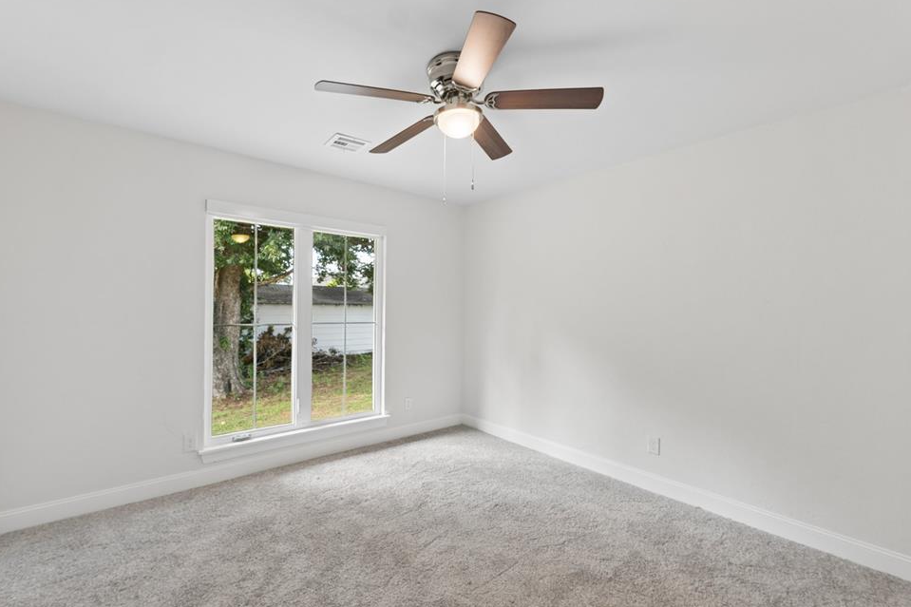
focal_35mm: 16
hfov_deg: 96.7
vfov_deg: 73.7
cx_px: 447
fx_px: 405
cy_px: 311
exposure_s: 1/15
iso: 200
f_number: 7.1
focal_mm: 10
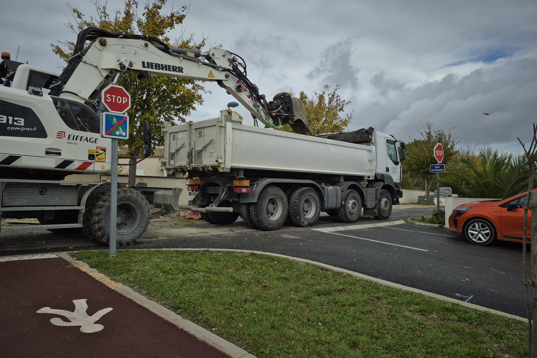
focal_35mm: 24
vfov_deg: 53.1
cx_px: 269
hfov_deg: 73.7
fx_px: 358
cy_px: 171
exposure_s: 1/1380
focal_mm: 5.4
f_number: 1.8
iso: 25
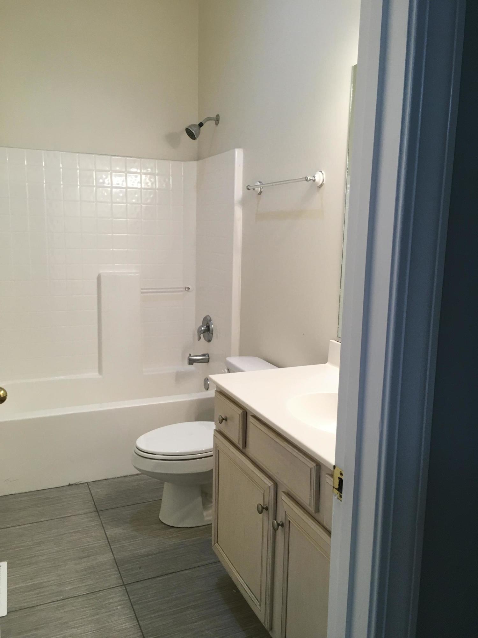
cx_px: 239
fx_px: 534
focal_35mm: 29
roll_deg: -0.7
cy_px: 319
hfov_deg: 48.2
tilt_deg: -8.3
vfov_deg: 61.7
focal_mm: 4.15
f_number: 2.2
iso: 40
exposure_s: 1/30
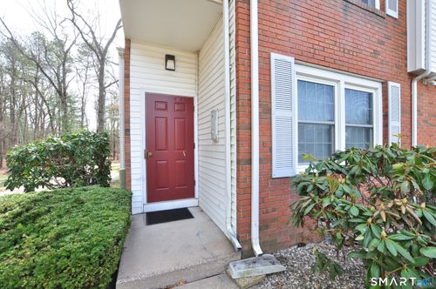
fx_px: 181
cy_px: 144
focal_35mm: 15
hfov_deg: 100.5
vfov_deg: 77.2
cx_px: 218
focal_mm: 10
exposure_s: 1/60
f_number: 8
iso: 200
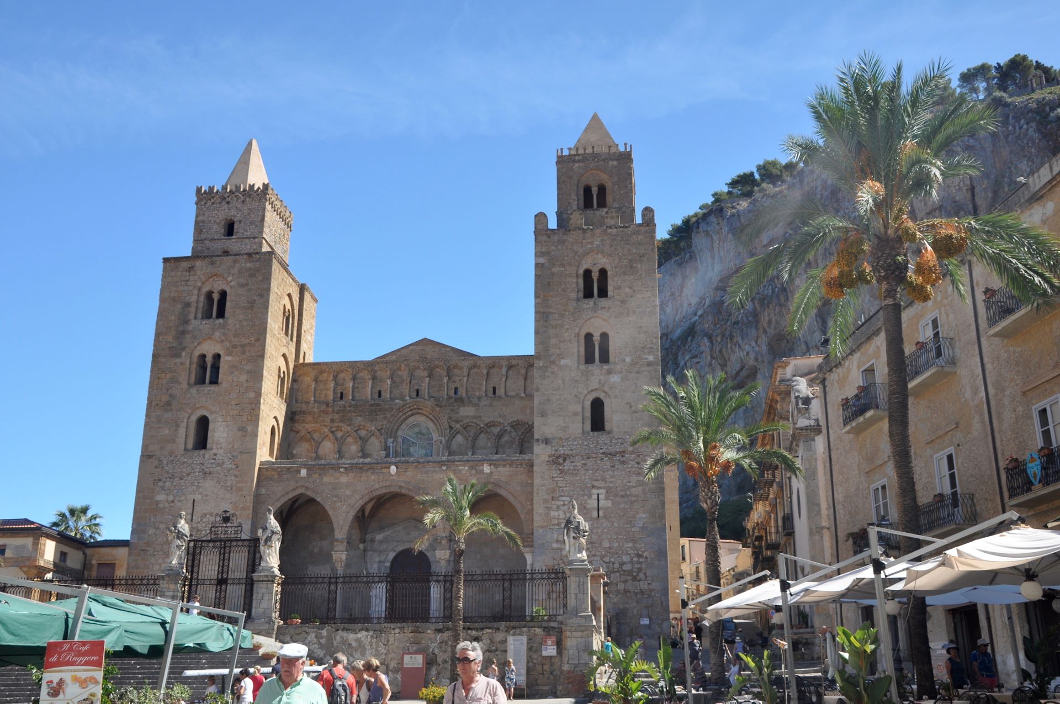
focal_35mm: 36
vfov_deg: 36.8
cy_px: 352
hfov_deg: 53.2
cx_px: 530
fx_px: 1059
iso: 320
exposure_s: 1/125
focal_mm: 24
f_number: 11
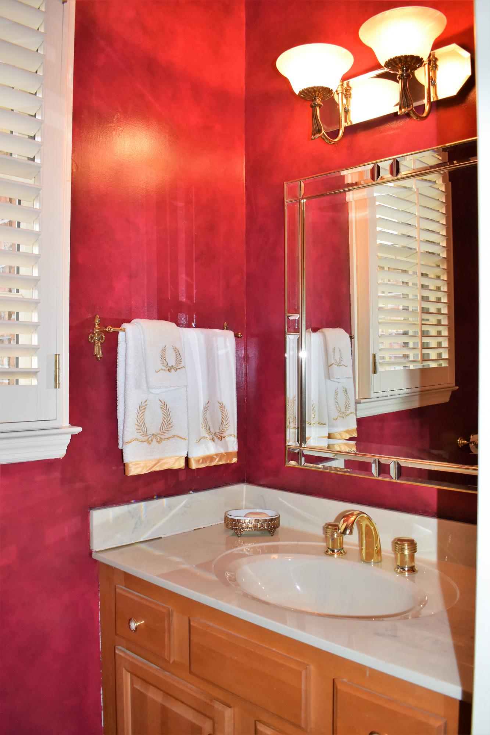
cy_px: 368
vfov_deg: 61.9
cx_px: 245
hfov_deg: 43.6
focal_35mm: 30
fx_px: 613
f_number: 5.6
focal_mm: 20
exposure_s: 1/100
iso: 800
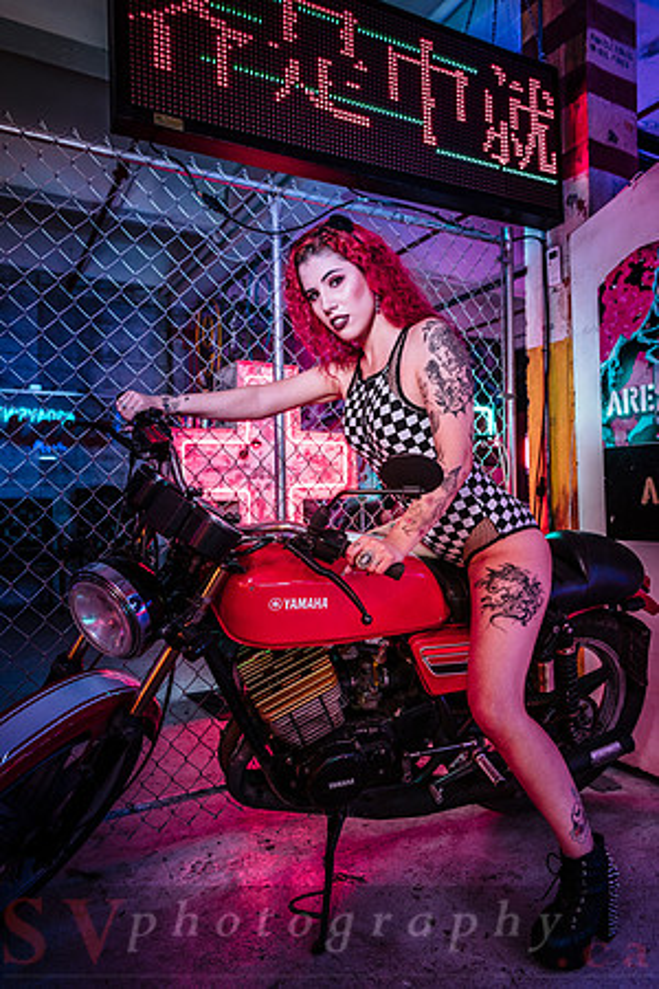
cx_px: 330
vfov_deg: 73.7
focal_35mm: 24
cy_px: 494
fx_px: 659
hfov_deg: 53.1
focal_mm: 24
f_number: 4
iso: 200
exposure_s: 1/80
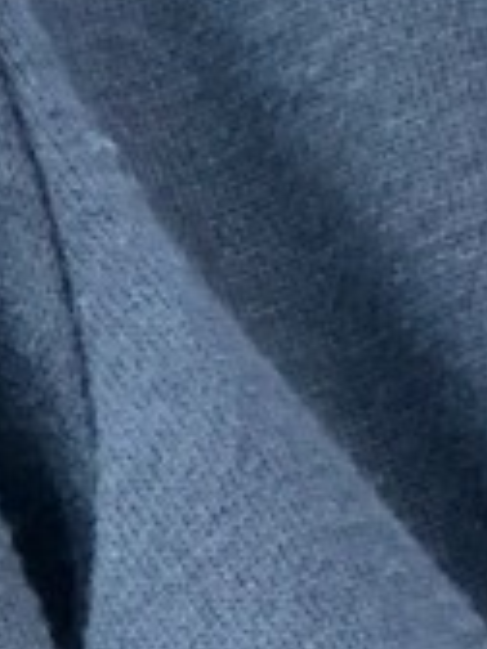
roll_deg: -4.0
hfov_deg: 7.0
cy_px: 467
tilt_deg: -28.2
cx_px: 1210
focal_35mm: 200
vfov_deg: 9.9
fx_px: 3752
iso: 80
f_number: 1.8
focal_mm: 4
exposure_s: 1/15
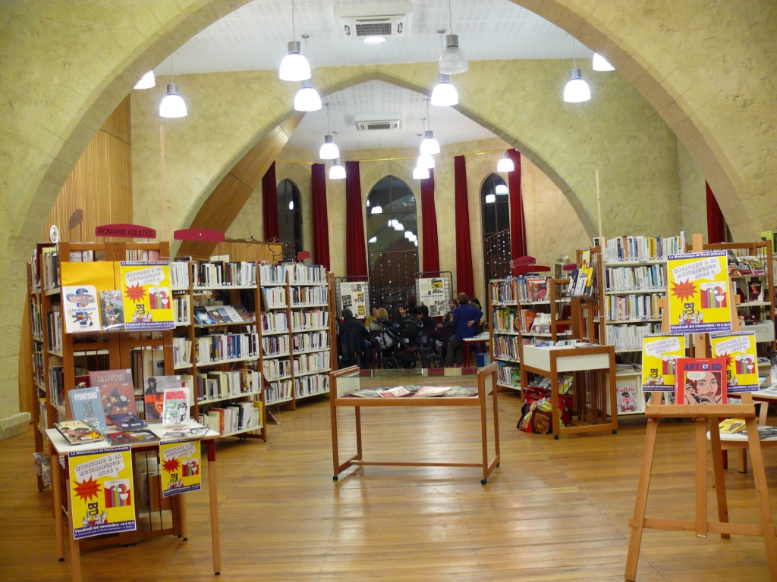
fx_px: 786
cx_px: 388
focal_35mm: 35
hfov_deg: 52.6
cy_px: 291
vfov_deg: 40.7
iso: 200
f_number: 2.8
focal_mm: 7.4
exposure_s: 1/20
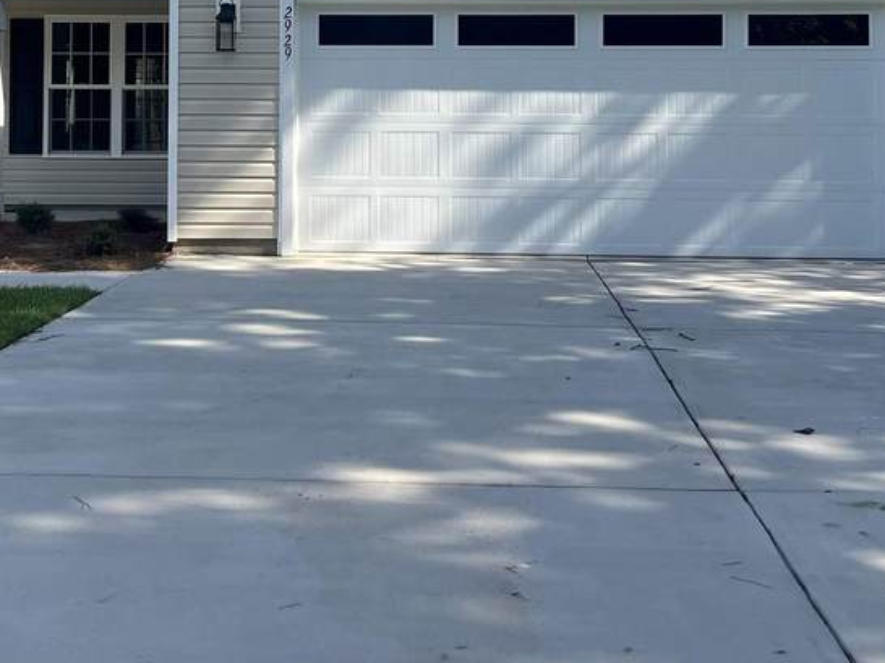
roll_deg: -0.1
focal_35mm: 61
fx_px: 1559
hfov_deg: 31.6
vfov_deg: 23.3
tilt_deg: +2.6
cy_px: 53
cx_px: 363
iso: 50
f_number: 1.6
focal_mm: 5.1
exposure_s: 1/1890
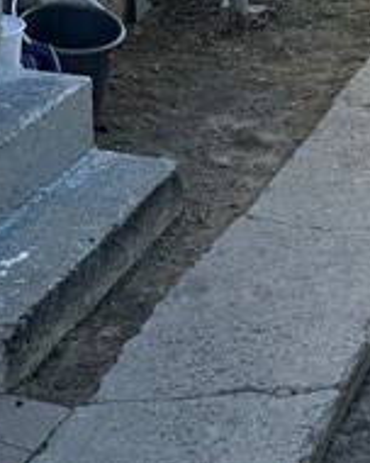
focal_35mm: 126
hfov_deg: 12.2
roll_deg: -1.7
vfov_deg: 14.7
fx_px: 1725
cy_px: -105
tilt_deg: -9.1
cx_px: 234
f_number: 1.78
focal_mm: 6.76
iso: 100
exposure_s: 1/1211
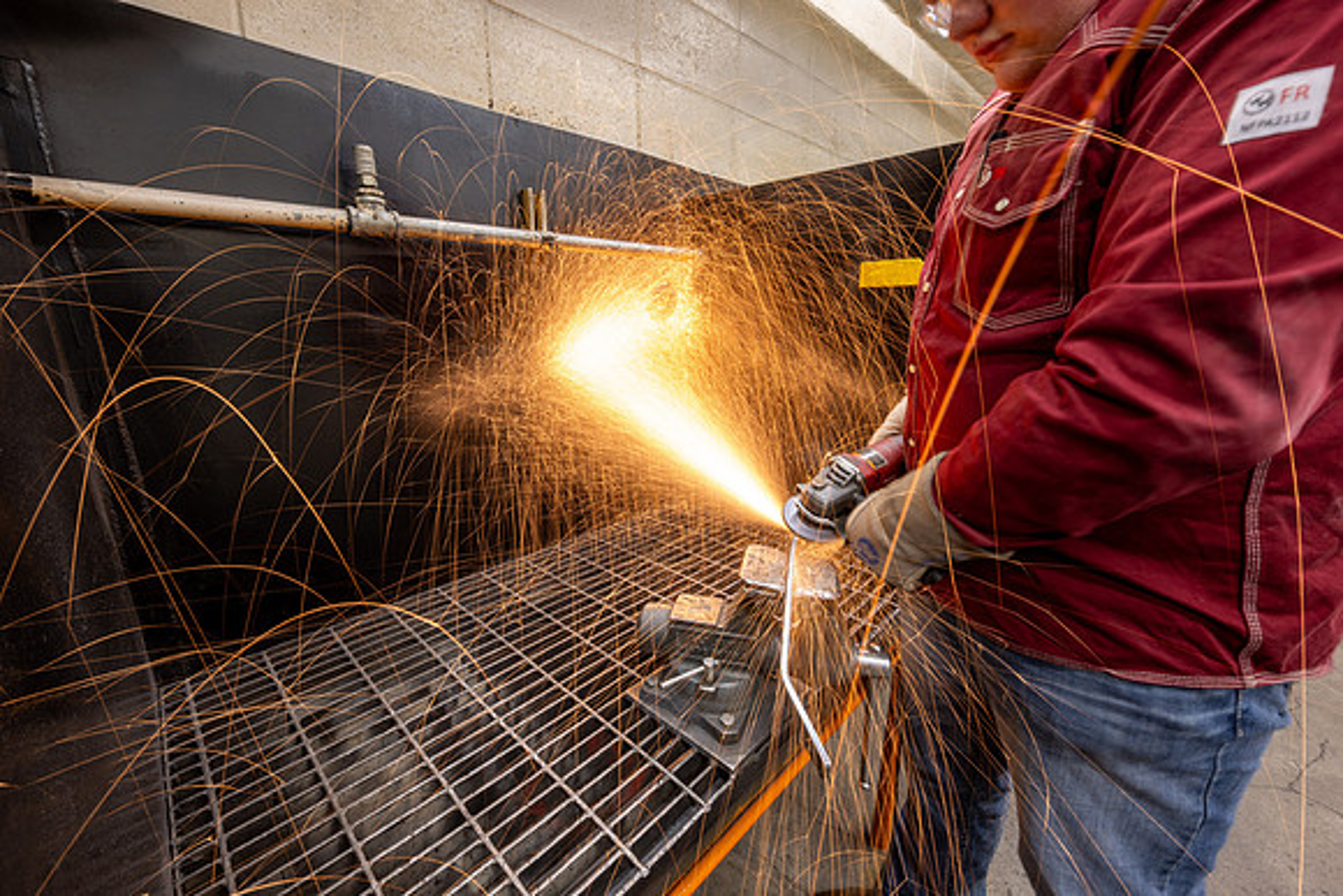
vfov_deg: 81.2
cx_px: 672
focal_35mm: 14
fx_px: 522
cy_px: 448
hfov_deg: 104.2
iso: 100
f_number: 18
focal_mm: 14
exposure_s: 4
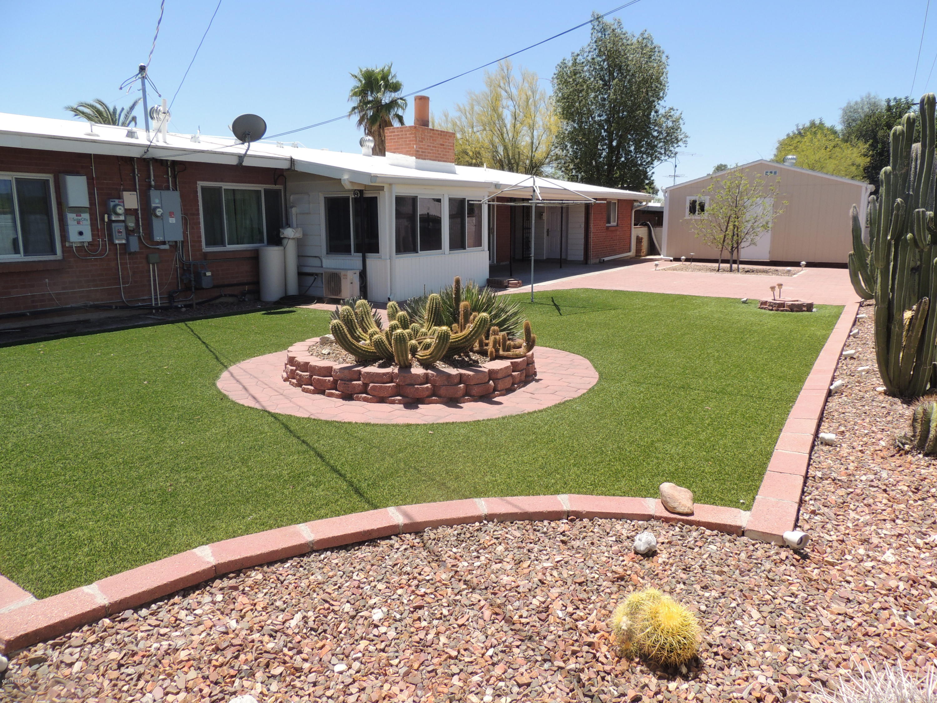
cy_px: 352
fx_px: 650
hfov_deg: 71.6
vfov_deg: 56.8
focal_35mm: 24
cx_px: 468
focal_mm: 4.3
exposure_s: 1/1000
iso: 100
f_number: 3
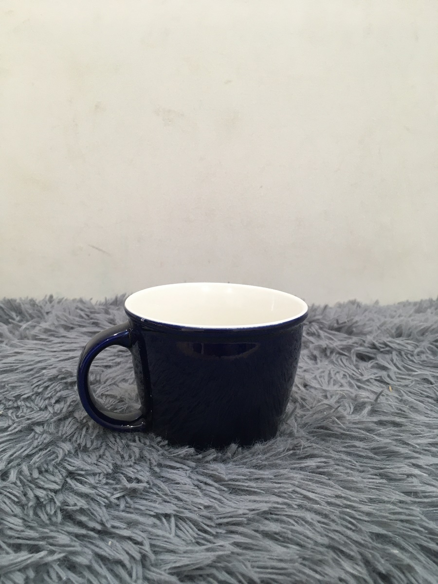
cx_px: 219
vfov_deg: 61.7
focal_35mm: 29
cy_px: 292
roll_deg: -0.3
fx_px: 489
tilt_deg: -13.8
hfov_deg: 48.2
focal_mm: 4.15
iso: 100
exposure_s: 1/33
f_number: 2.2
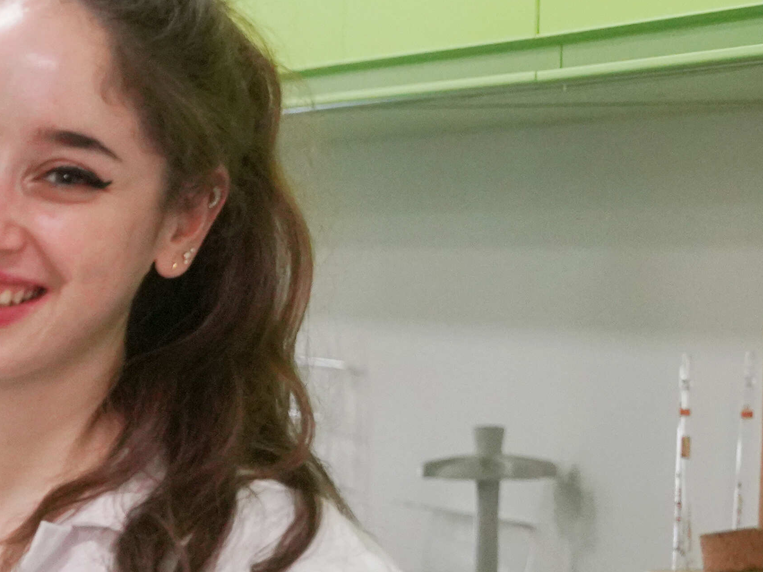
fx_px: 4859
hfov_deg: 8.6
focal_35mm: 220
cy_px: 731
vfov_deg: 6.7
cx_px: -658
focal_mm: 49.1
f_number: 4
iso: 2000
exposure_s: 1/160
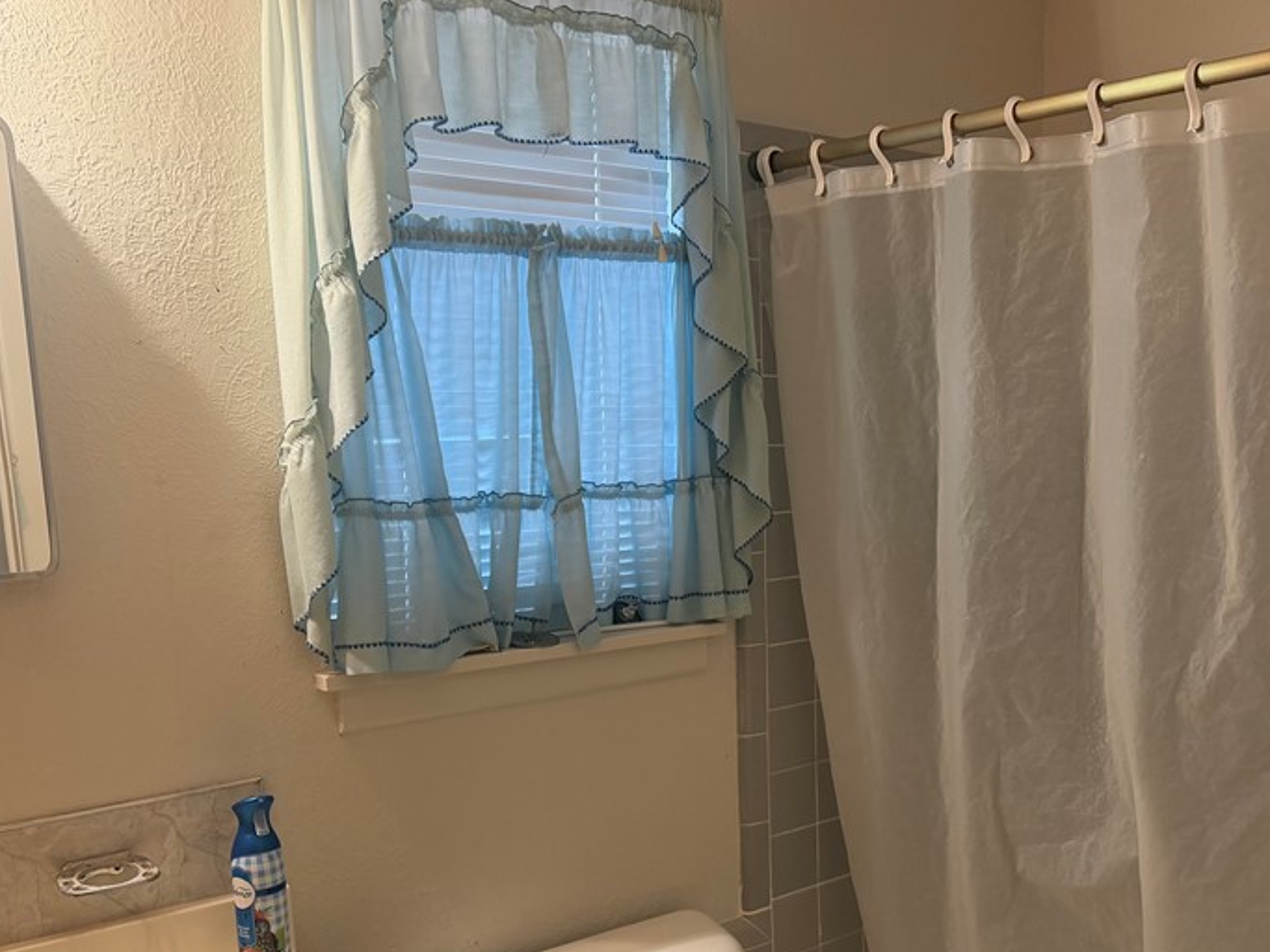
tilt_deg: -8.9
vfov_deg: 39.1
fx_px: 1321
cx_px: 796
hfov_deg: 50.8
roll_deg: +1.5
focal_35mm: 36
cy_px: 649
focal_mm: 6.76
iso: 200
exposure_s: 1/60
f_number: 1.78
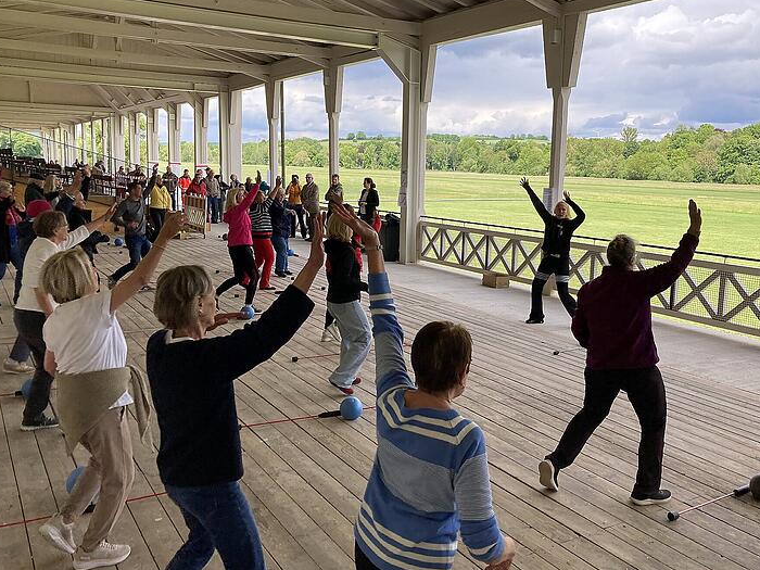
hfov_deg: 56.8
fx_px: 703
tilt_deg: -4.7
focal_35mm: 32
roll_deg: -1.6
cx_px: 384
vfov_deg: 44.2
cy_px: 280
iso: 20
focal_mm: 3.99
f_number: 1.8
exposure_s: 1/631
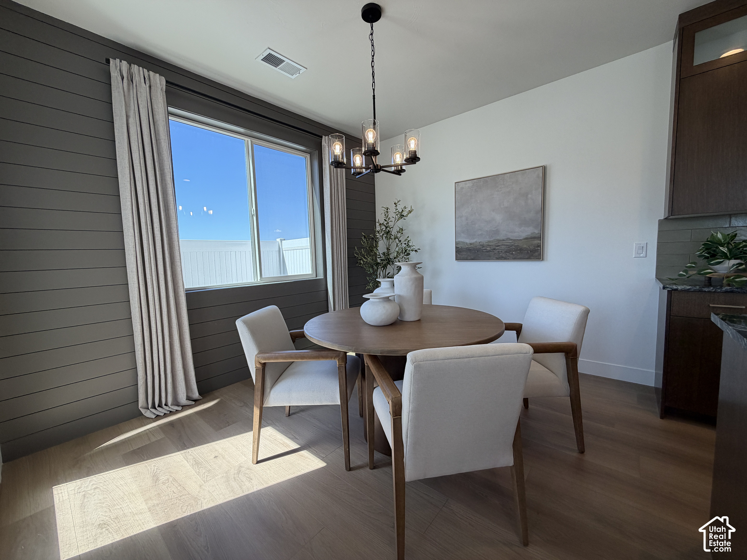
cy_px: 280
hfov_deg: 102.1
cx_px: 374
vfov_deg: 85.7
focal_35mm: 14
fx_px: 302
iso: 50
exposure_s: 1/200
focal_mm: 2.22
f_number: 2.2
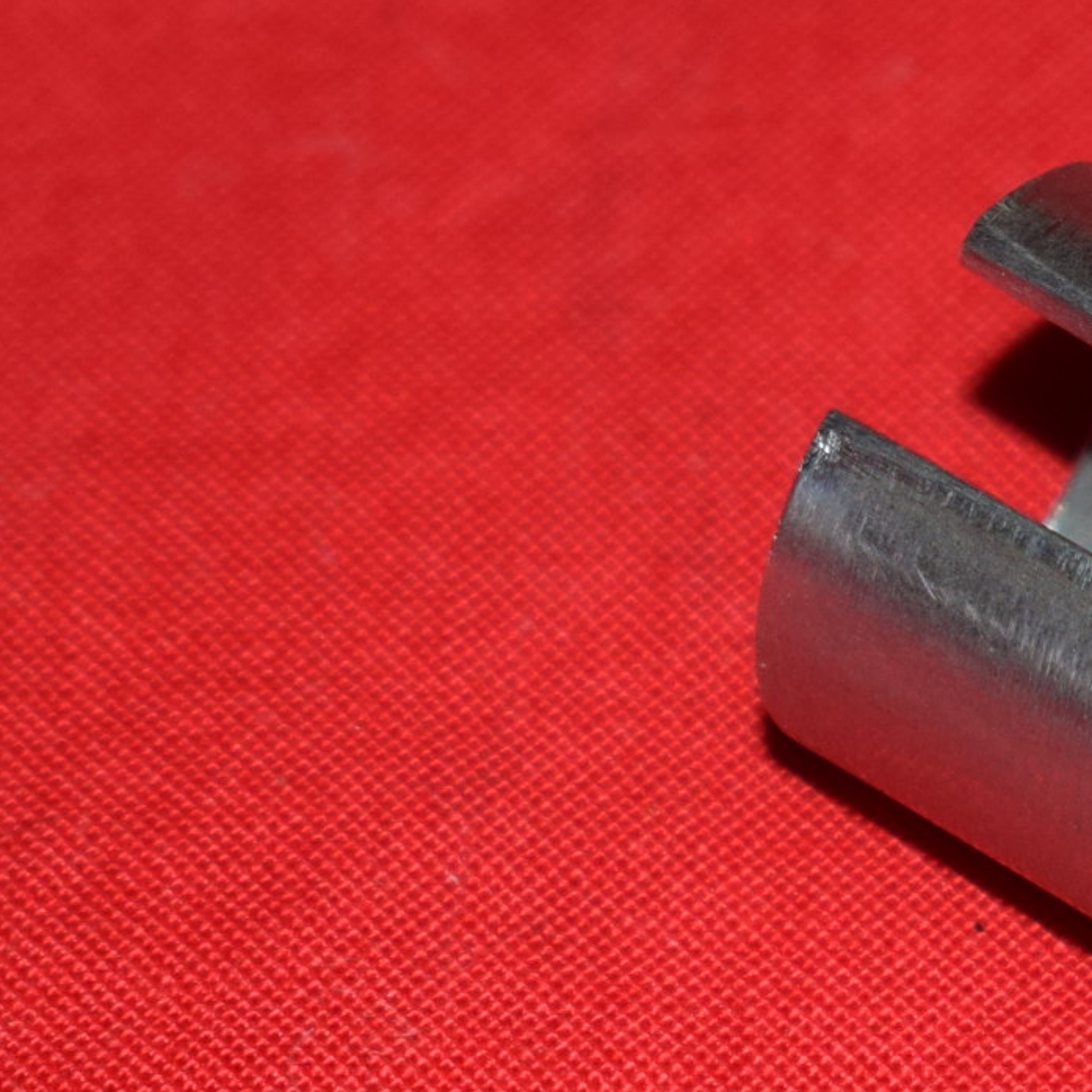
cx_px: 1393
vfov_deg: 6.6
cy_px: 906
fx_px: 9387
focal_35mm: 263
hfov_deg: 6.6
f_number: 5.3
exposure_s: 1/60
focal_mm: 48
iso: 400
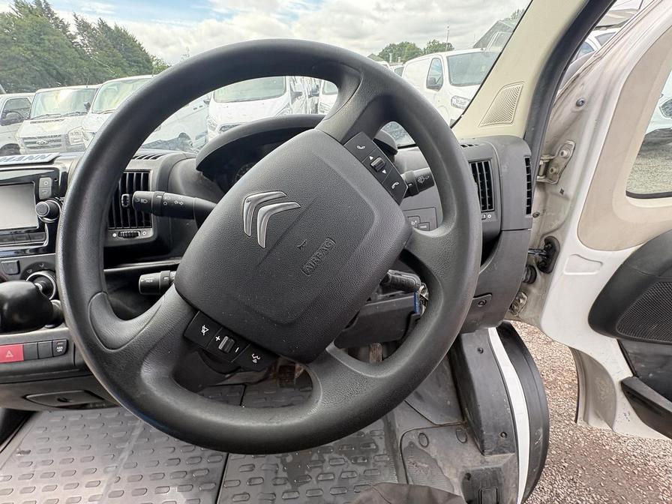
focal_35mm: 14
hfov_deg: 102.1
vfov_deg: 85.7
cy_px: 252
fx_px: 272
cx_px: 336
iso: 80
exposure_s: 1/141
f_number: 2.2
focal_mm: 2.22
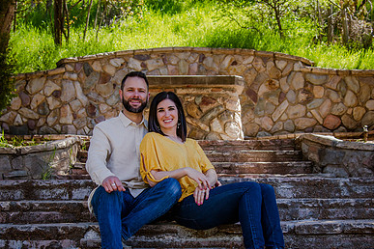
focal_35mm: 57
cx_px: 166
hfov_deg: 35.0
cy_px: 173
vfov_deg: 23.6
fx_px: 592
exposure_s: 1/250
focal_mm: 35
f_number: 4.5
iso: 200
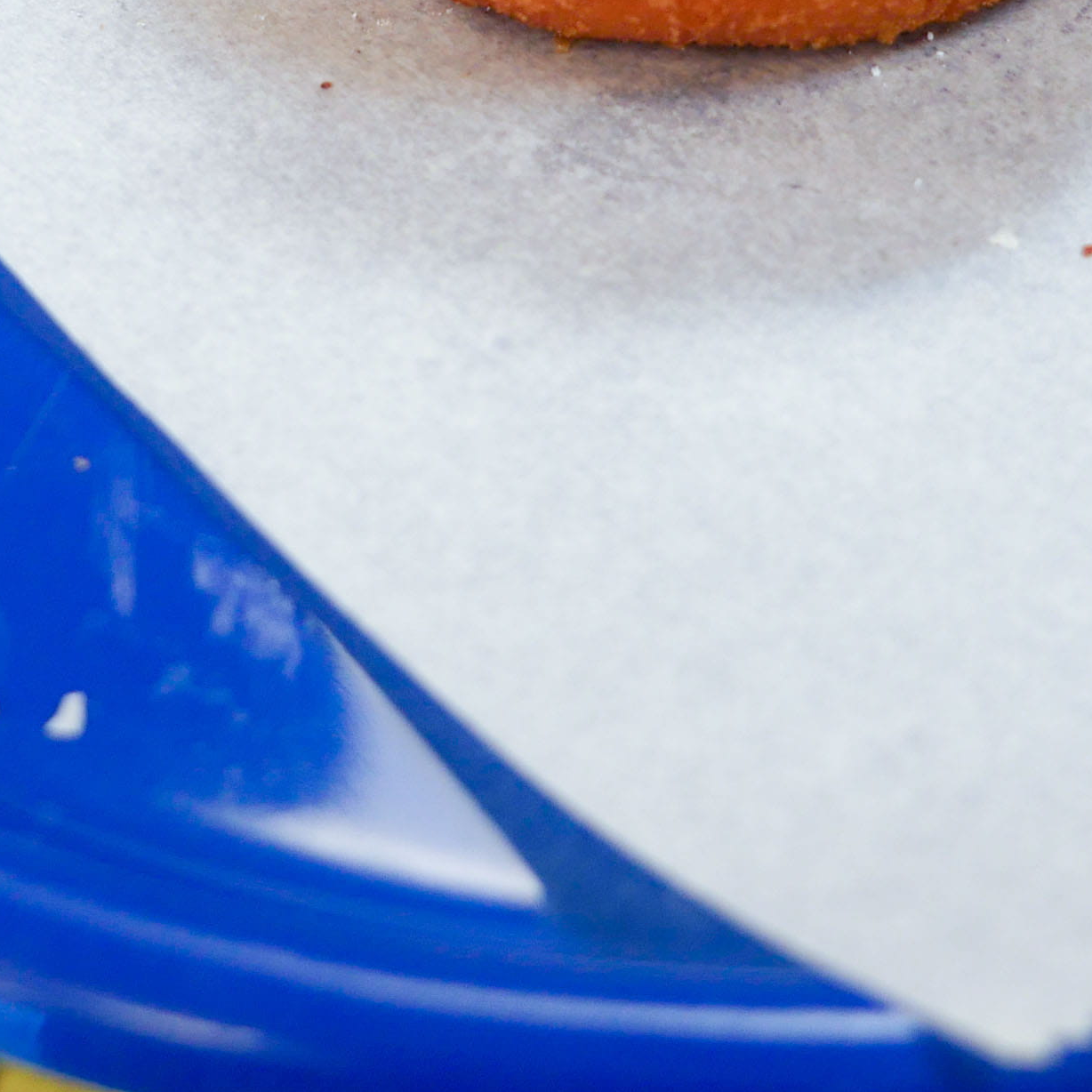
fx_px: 4497
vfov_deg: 13.5
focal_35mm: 126
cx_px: 559
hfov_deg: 13.8
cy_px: -222
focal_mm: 19
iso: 200
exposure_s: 1/60
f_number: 2.8
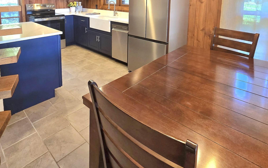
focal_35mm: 21
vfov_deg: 50.8
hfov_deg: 81.9
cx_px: 116
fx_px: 153
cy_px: 17
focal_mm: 2.2
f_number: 2.2
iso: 125
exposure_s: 1/60.2
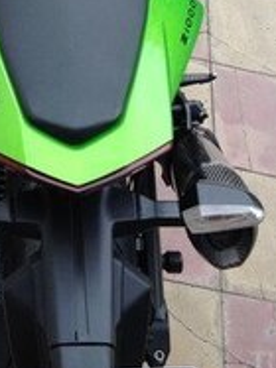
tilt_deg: -44.8
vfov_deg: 19.7
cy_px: -91
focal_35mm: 93
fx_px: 990
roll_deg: -13.3
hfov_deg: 15.7
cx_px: 41
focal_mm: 4.28
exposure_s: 1/202
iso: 50
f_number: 2.4
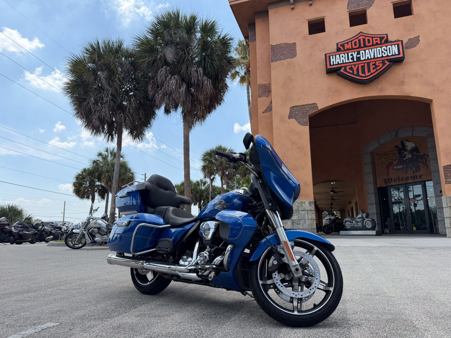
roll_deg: +2.0
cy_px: 169
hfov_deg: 71.6
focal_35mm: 24
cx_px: 226
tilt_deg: +10.8
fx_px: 313
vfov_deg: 56.8
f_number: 1.78
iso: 100
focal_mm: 6.76
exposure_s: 1/2907
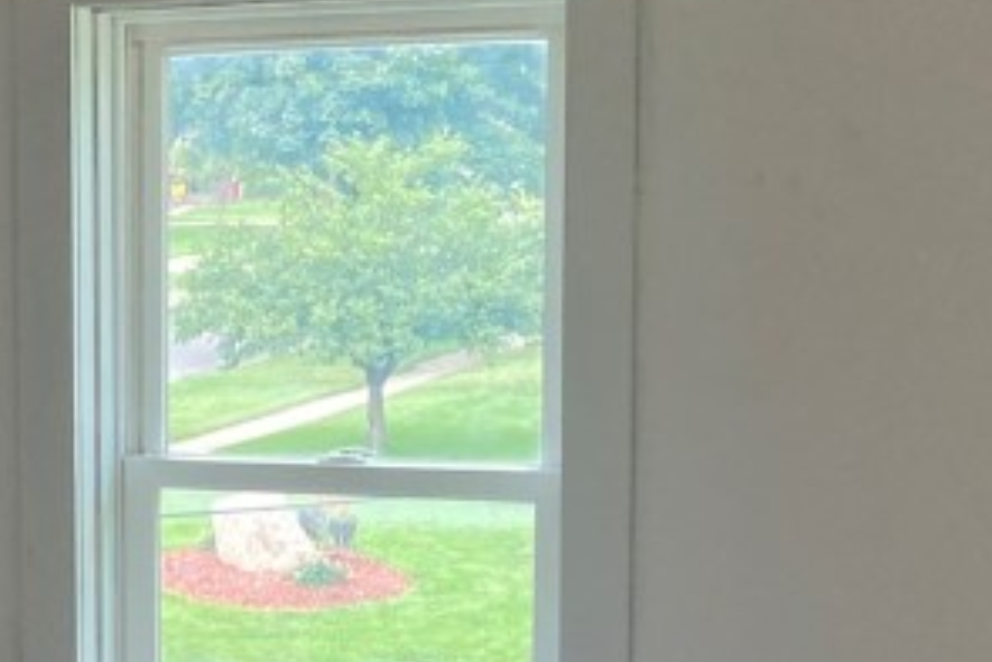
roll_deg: -0.8
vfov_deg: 13.5
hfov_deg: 18.8
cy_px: 541
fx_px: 2784
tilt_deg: -4.4
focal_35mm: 101
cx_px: -296
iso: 80
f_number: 1.8
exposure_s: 1/120
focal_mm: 3.99
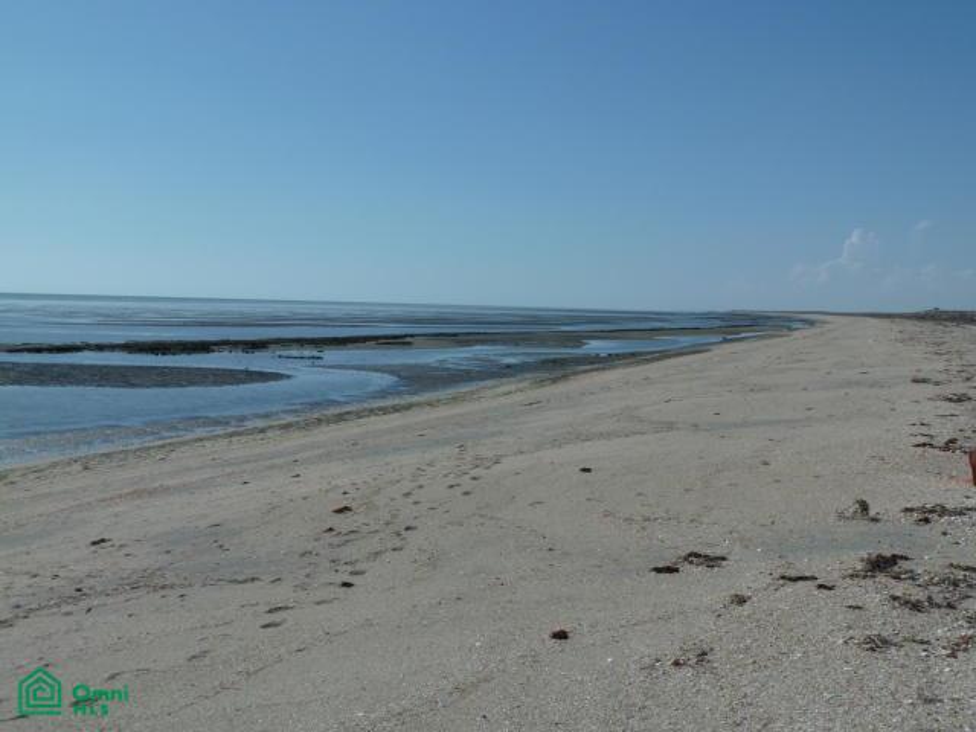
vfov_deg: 36.0
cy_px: 366
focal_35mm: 40
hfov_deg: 46.8
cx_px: 488
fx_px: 1128
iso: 80
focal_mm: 6.5
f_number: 5.6
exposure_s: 1/1000
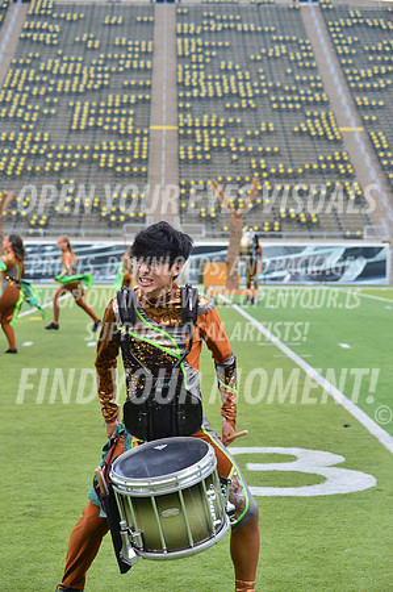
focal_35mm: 80
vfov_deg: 25.4
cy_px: 296
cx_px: 196
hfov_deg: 17.0
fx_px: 1313
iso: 400
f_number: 5.6
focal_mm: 80
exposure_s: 1/500
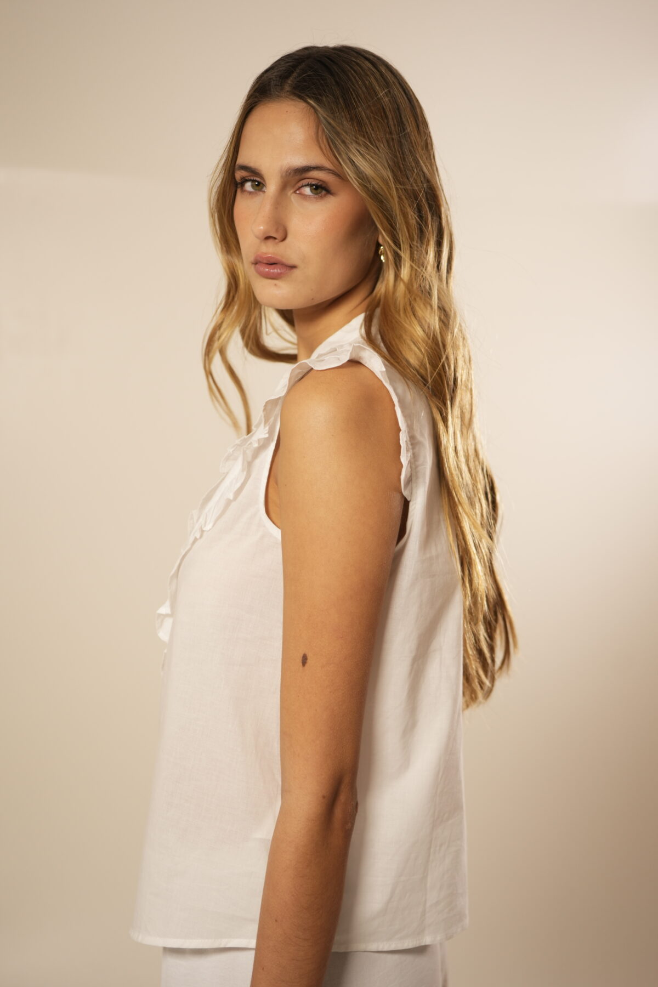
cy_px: 494
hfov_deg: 27.0
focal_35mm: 50
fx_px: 1371
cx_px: 329
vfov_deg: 39.6
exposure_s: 1/125
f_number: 3.2
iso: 640
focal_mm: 50
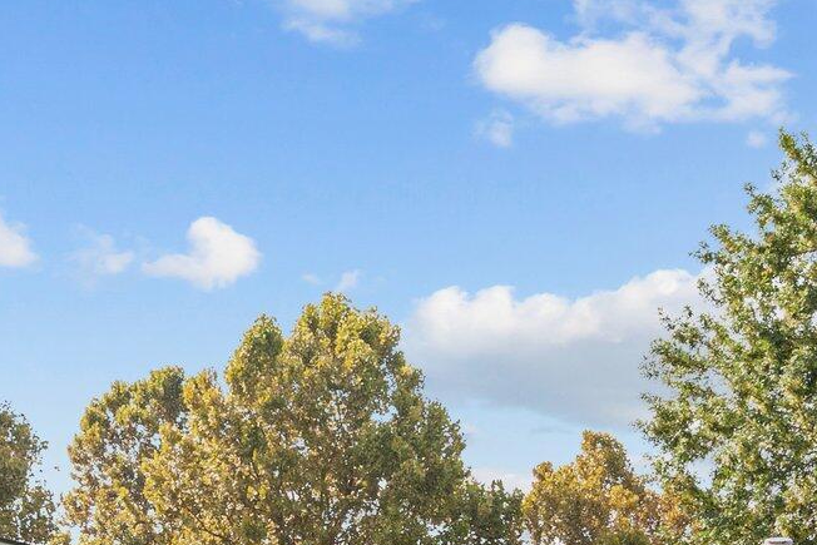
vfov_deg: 14.6
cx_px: 397
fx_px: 2066
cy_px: 633
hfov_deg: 22.4
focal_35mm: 91
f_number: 10
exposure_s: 1/400
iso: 400
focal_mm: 29
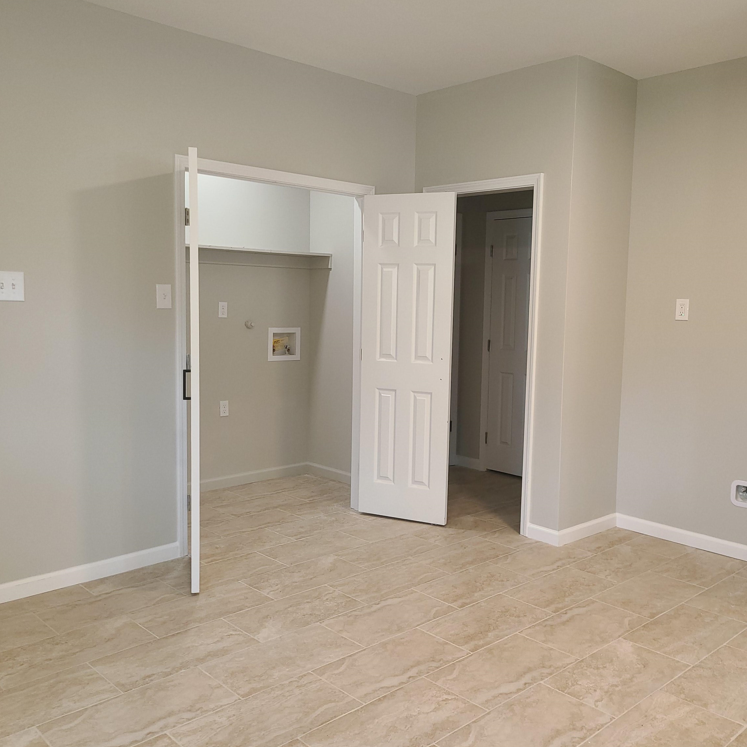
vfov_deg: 52.5
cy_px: 374
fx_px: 757
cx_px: 428
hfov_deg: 52.3
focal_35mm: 31
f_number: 1.8
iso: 100
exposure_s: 1/40
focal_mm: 5.4
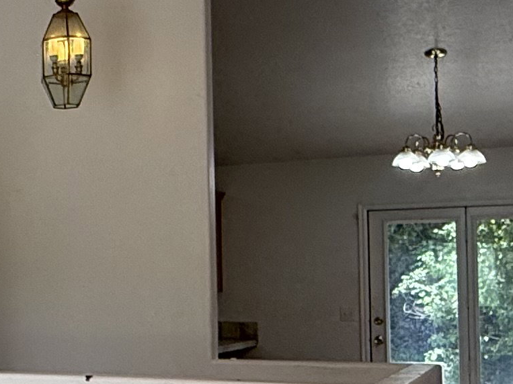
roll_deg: +0.0
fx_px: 1096
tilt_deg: +2.2
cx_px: -126
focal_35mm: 74
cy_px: 251
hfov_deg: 23.7
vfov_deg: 19.8
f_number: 2.2
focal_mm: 2.22
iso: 50
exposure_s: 1/120
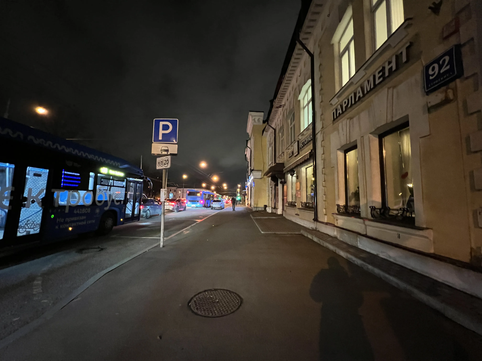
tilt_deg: +6.2
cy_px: 180
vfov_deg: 89.9
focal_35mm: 13
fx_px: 181
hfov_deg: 106.2
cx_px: 241
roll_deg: -2.1
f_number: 1.8
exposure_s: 1/25
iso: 1000
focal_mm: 1.57
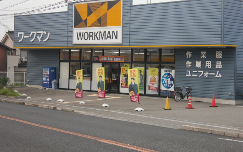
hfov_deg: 25.2
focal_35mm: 82
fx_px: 543
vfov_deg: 15.9
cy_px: 65
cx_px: 121
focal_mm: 13.9
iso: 100
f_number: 5.9
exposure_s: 1/80
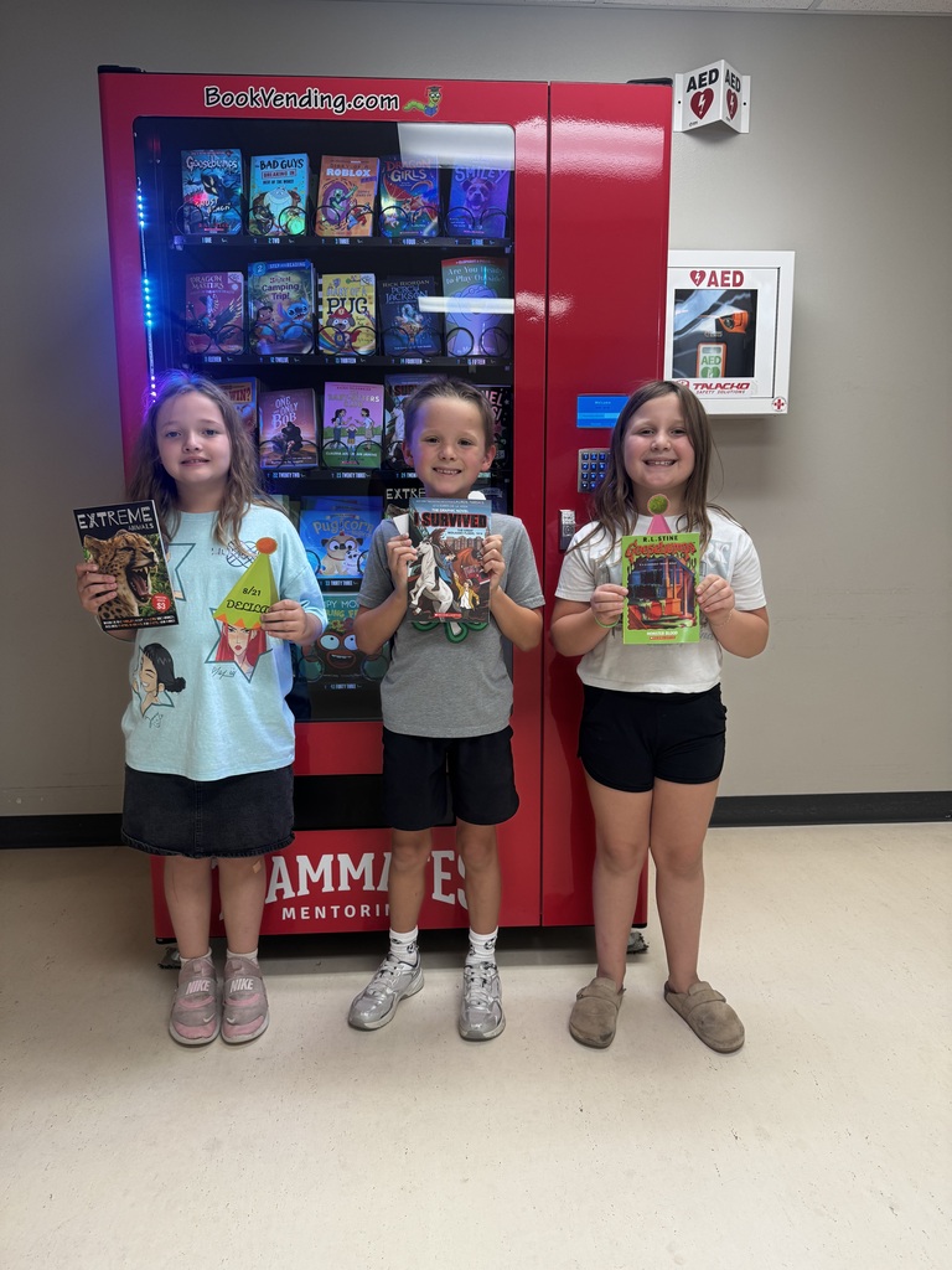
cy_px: 635
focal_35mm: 24
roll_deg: +0.3
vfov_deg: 71.6
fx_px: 880
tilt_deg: -11.2
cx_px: 476
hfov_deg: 56.8
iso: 125
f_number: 1.78
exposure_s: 1/60
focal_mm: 6.76
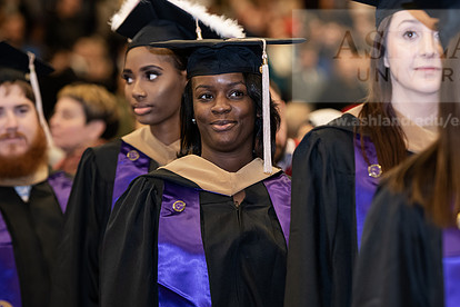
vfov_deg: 7.3
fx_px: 2415
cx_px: 259
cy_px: 144
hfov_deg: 10.9
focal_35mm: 189
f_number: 3.2
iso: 2000
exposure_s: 1/200
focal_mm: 135
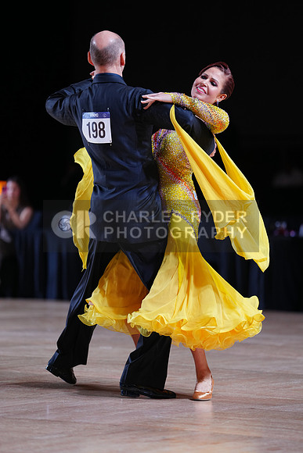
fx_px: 2296
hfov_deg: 7.5
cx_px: 152
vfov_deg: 11.3
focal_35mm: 182
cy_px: 226
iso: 800
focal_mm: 182
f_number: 2.8
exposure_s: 1/500
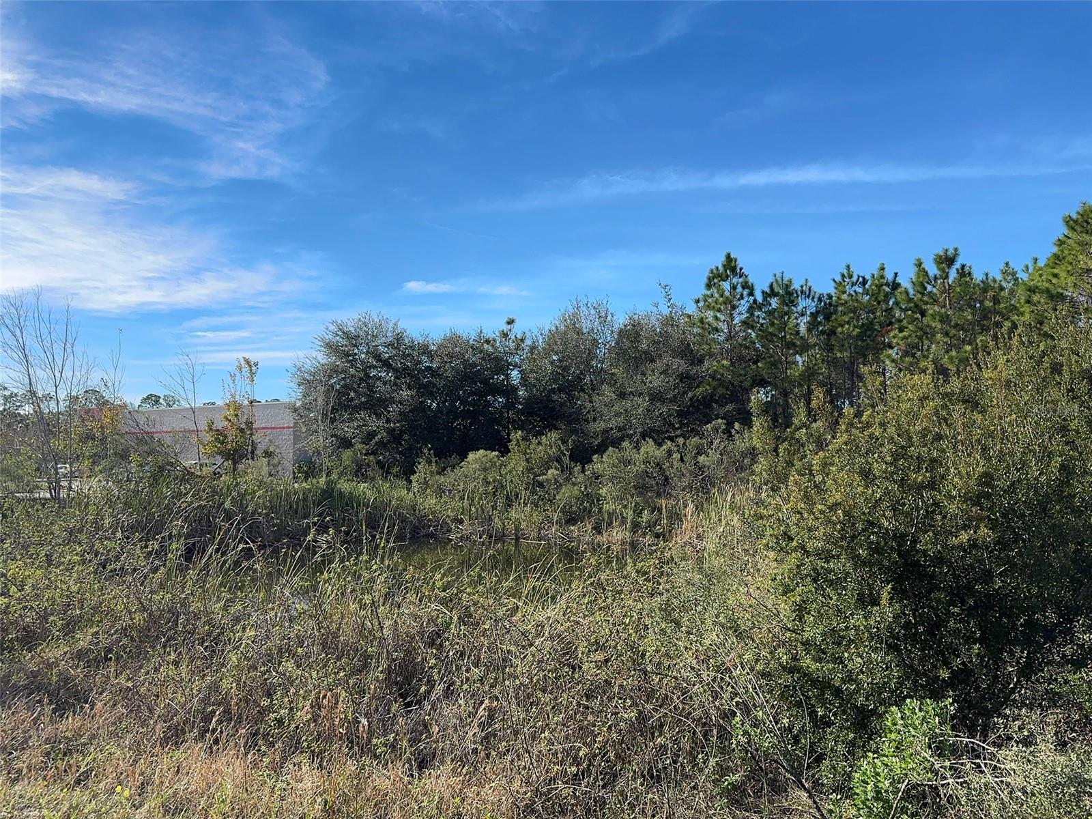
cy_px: 410
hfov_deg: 71.6
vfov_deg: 56.8
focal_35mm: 24
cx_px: 546
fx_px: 757
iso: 80
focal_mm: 6.76
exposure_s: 1/3922
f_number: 1.78
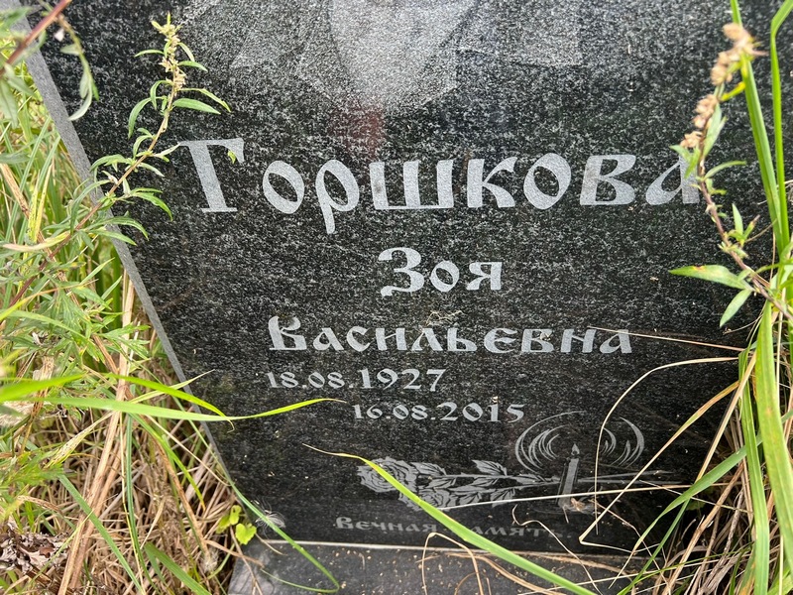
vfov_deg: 53.1
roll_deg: +7.5
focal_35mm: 26
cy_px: 298
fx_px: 596
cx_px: 396
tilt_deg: -42.0
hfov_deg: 67.3
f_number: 1.5
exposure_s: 1/121
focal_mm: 5.7
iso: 50
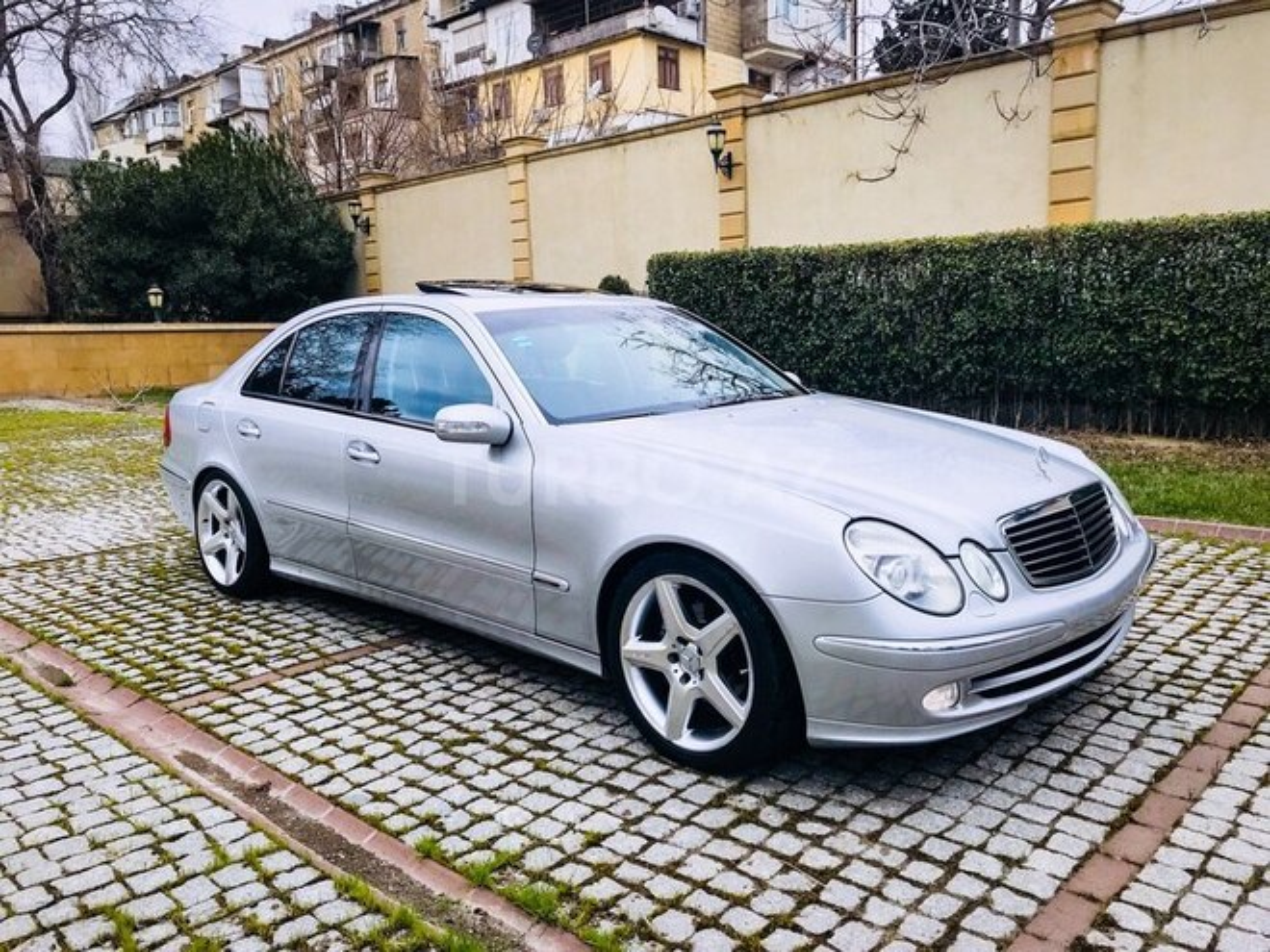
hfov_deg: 63.4
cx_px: 635
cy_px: 476
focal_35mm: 28
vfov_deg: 49.7
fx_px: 1027
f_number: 1.8
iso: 20
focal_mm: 3.99
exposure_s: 1/512
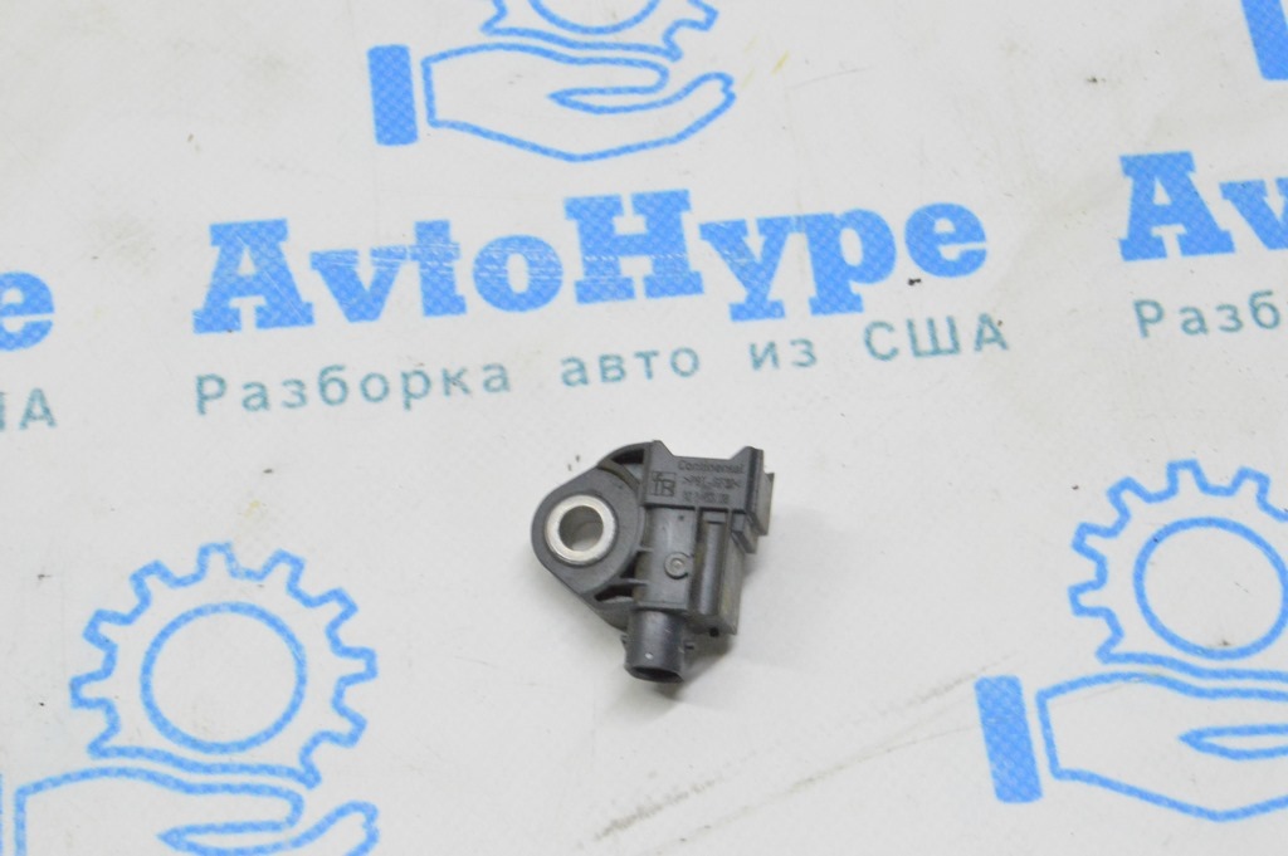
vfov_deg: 16.5
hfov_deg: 24.6
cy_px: 428
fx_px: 2949
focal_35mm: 82
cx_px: 644
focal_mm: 55
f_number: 20
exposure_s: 1/20
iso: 6400
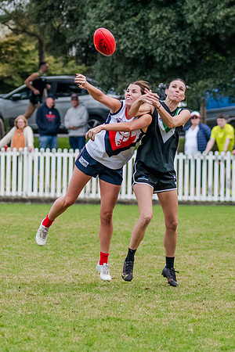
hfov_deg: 3.0
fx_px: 4532
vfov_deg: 4.5
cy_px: 143
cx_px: 125
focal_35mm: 463
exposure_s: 1/1600
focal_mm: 170
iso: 800
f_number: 5
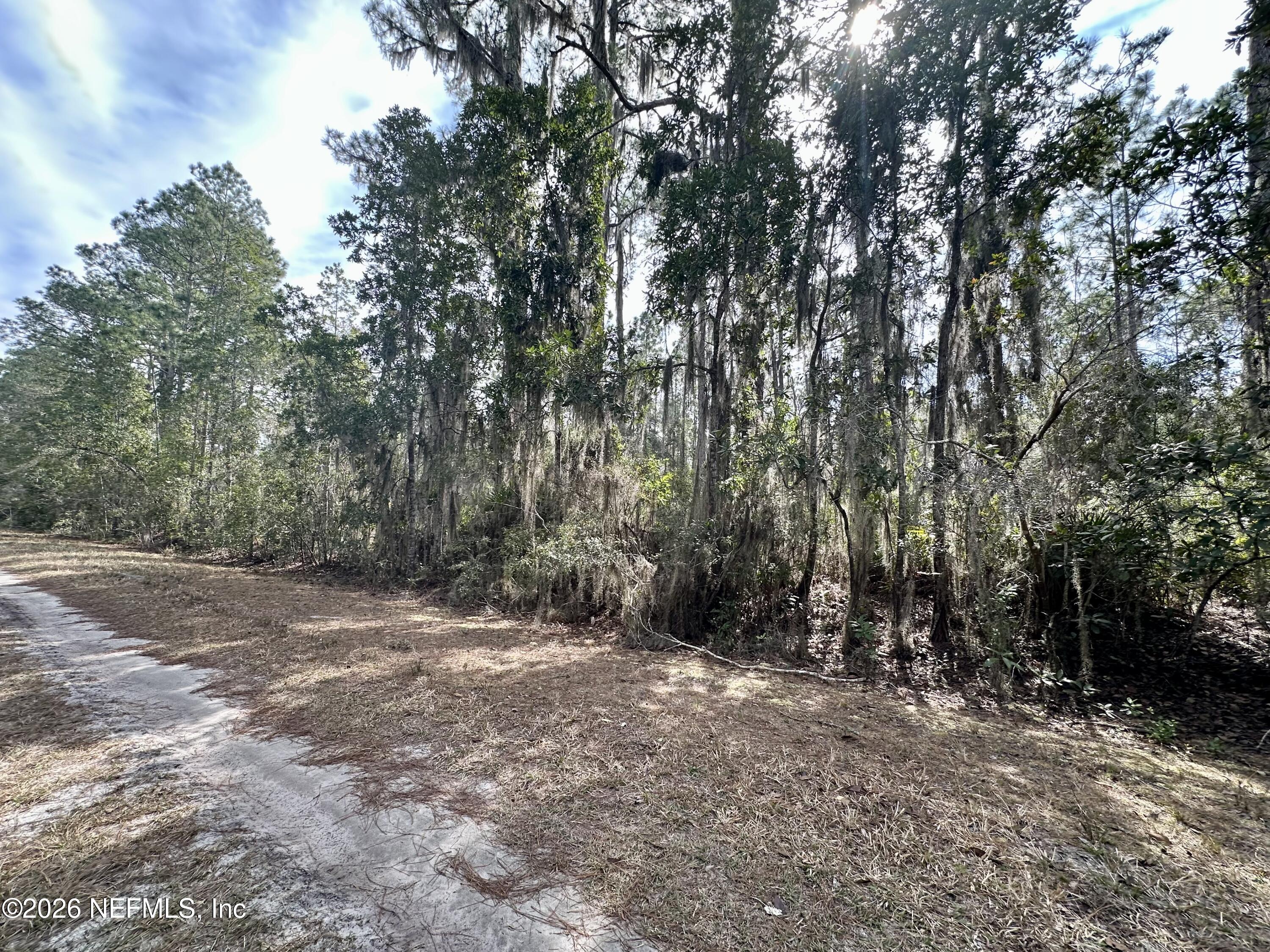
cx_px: 635
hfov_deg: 102.1
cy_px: 476
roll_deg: -0.7
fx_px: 514
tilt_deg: +5.7
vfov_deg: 85.7
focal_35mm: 14
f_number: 2.2
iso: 40
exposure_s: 1/275
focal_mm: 2.22
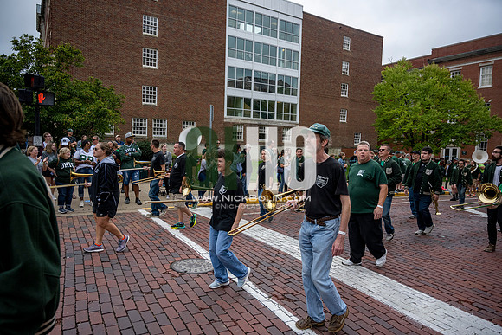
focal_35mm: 24
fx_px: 335
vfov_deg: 53.2
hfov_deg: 73.7
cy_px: 168
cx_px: 251
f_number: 4
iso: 640
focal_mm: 24
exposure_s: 1/1600
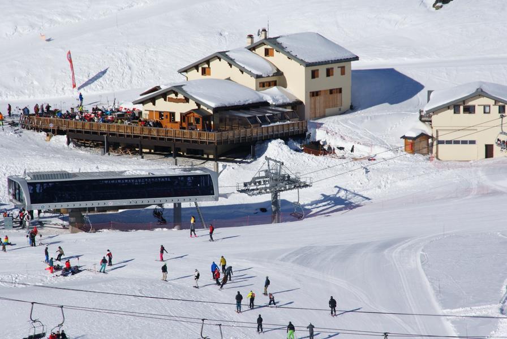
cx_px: 254
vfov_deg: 6.1
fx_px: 3173
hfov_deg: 9.1
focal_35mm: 225
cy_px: 170
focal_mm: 150
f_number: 11
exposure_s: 1/320
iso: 100
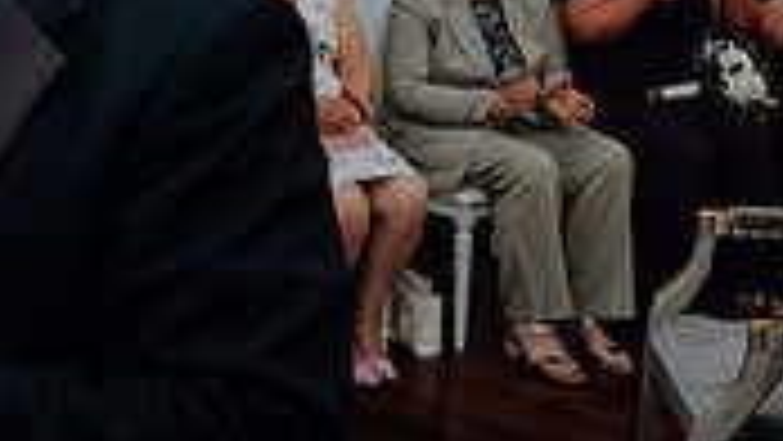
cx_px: -104
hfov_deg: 23.5
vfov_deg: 14.3
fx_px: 1745
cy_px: 61
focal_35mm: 84
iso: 2500
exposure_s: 1/160
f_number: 3.5
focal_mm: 24
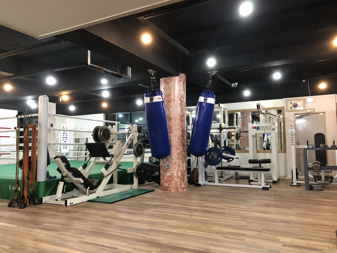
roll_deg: +1.6
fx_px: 273
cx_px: 168
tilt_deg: +3.9
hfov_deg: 63.4
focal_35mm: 28
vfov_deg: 49.7
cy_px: 126
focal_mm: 4
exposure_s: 1/15
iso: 80
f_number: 1.8
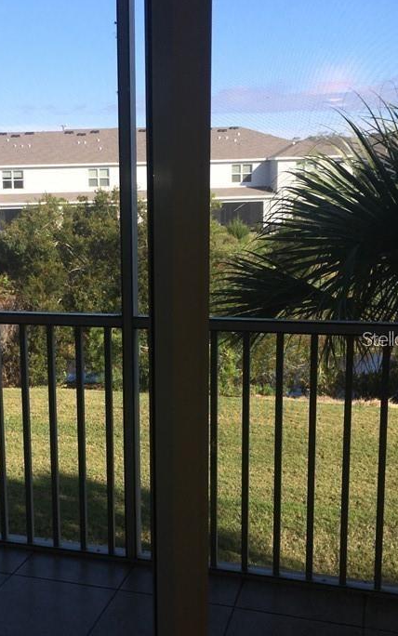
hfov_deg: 27.6
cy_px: 338
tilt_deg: -11.0
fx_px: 798
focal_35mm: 46
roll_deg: +1.0
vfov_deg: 43.5
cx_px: 93
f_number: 2.2
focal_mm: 4.15
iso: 25
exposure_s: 1/635
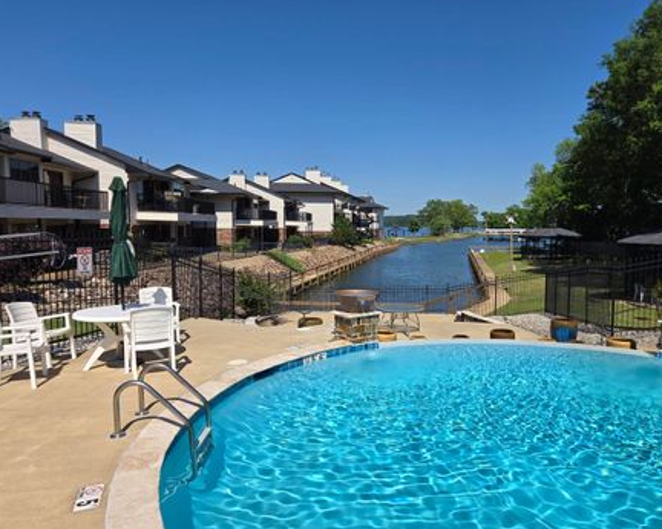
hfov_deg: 66.0
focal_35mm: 26
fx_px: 509
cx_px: 352
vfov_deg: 54.9
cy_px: 266
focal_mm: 5.4
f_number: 1.8
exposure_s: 1/2805
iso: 25
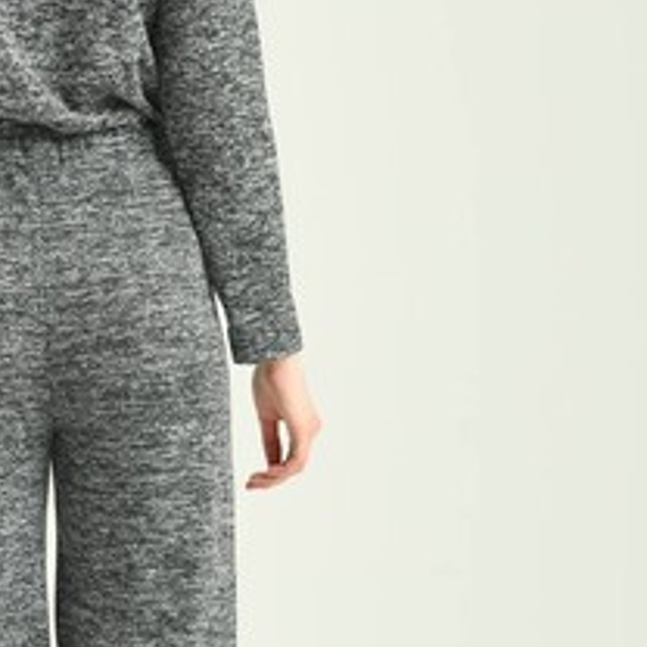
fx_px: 4546
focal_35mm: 215
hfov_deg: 8.1
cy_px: 442
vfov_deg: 8.1
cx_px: 12
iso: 125
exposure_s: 1/160
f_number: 5.6
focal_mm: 70
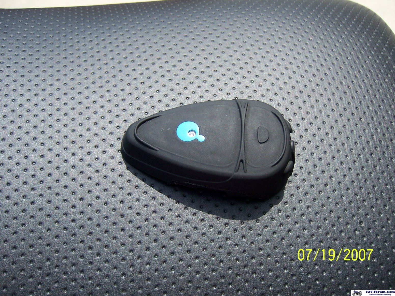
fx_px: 411
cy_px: 148
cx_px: 198
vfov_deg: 39.7
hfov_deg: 51.4
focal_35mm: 36
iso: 80
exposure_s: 1/800
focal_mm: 6.2
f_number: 2.8
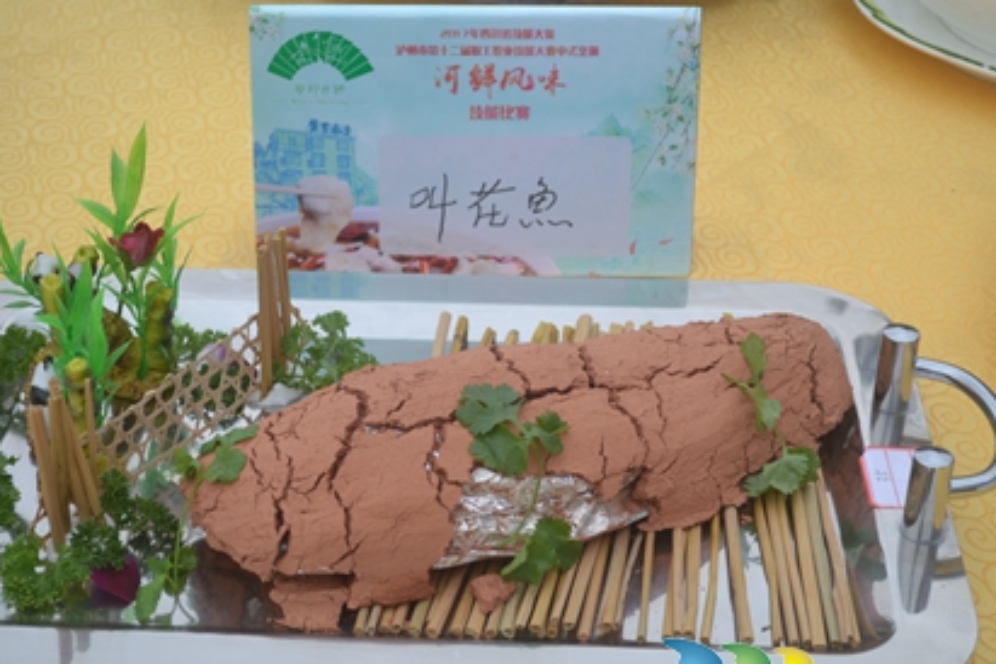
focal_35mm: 73
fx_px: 2020
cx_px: 446
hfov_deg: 27.7
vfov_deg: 18.7
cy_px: 372
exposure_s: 1/125
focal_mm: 40
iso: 100
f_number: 5.6
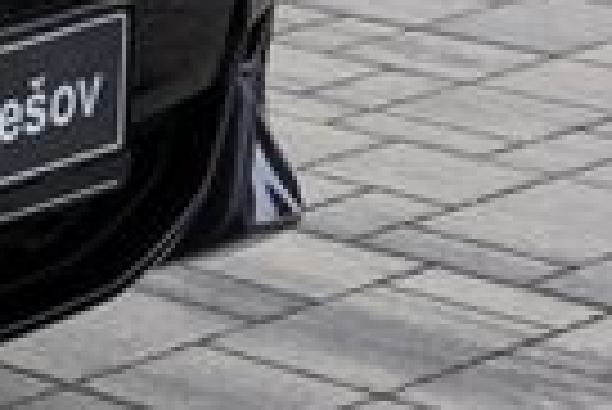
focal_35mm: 218
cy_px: -394
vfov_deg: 6.2
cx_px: -1251
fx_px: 3710
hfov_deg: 8.0
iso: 100
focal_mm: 29
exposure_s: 1/200
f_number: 7.1
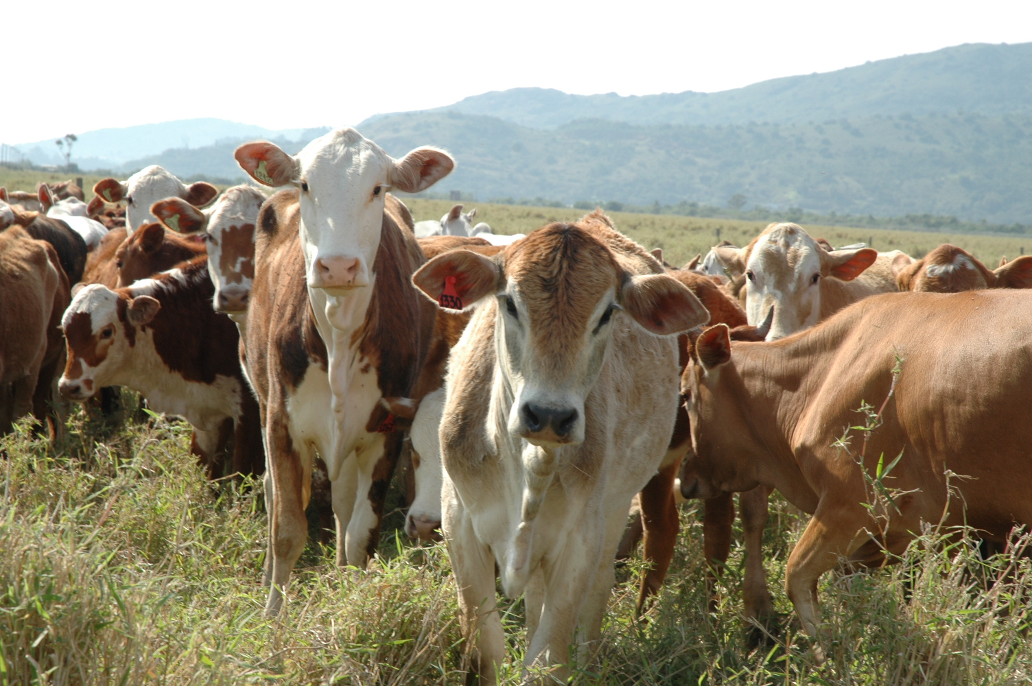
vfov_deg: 13.0
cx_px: 516
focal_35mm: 105
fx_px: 3007
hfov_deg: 19.5
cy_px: 343
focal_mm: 70
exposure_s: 1/160
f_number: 10
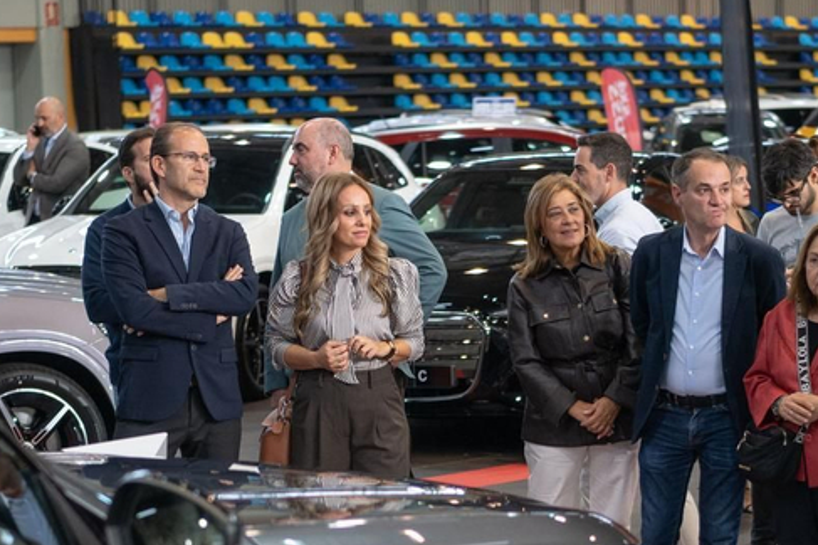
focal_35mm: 115
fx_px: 2611
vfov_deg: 11.7
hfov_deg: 17.7
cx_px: 568
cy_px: 604
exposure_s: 1/320
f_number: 1.4
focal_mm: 35
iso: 320
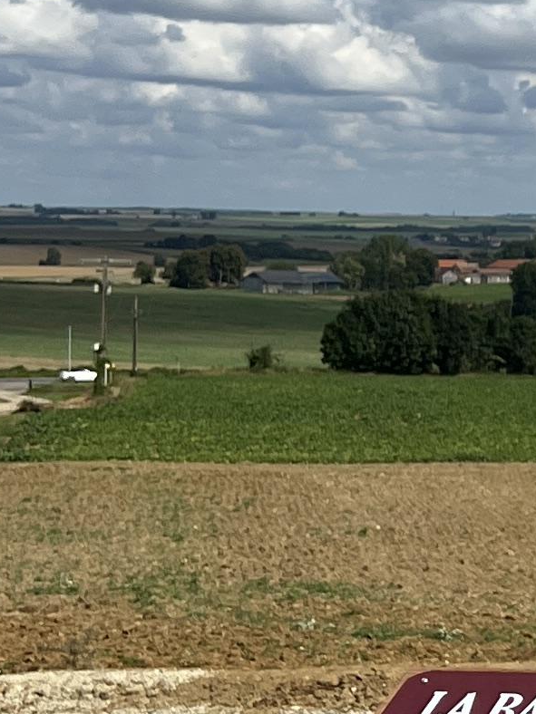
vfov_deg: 14.8
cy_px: 265
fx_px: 2746
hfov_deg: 9.9
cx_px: 1258
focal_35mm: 133
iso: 50
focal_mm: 5.7
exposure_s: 1/8000
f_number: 1.5
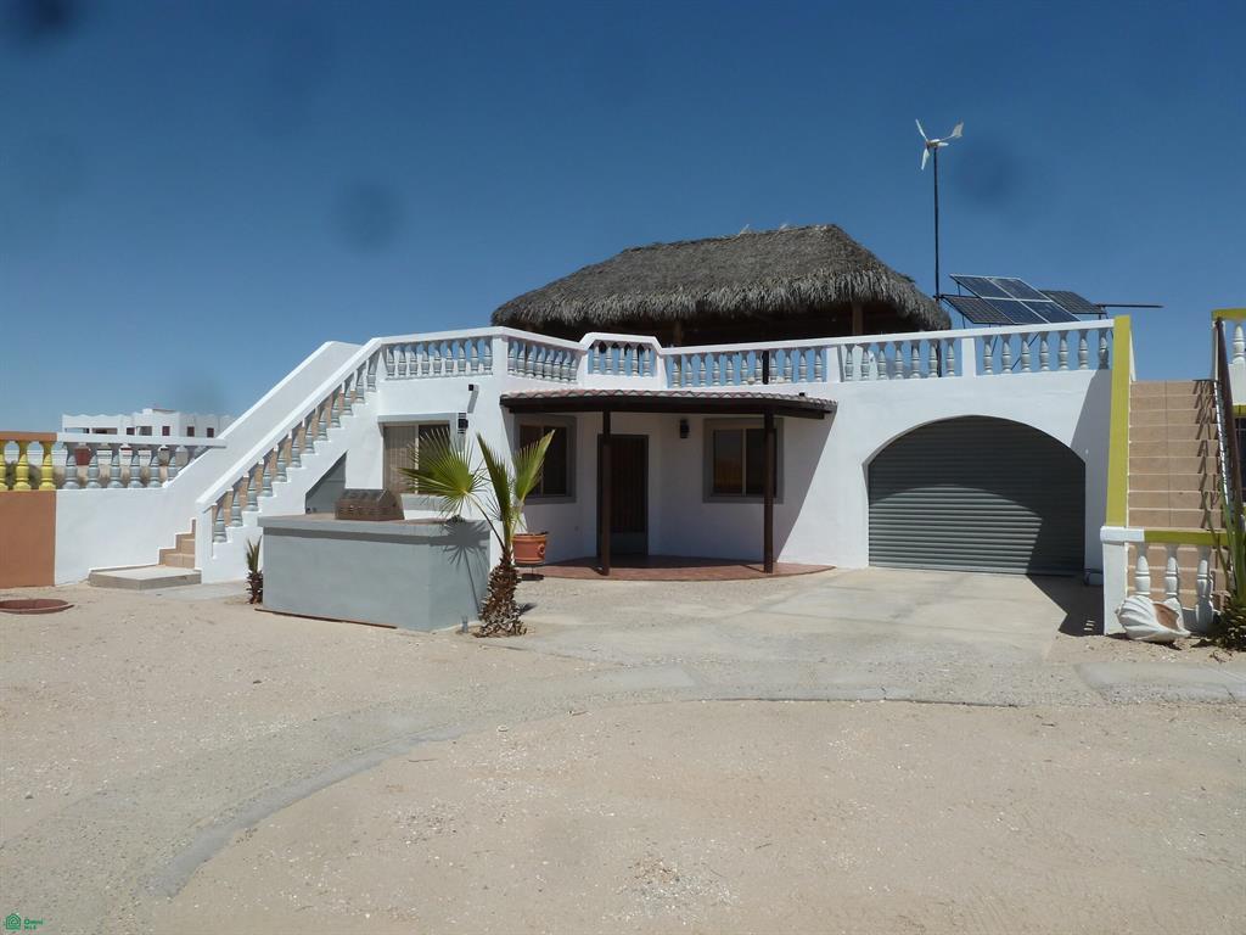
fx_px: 900
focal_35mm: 25
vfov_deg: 54.9
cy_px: 468
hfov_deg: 69.4
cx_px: 623
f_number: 5.6
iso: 80
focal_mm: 4.1
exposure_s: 1/800
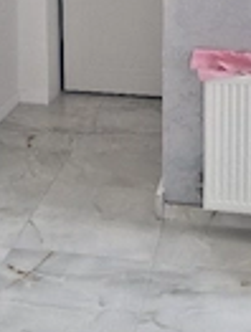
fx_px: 673
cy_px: -15
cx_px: 114
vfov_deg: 26.0
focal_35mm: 70
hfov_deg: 21.1
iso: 200
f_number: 1.8
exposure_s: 1/182
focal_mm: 5.54
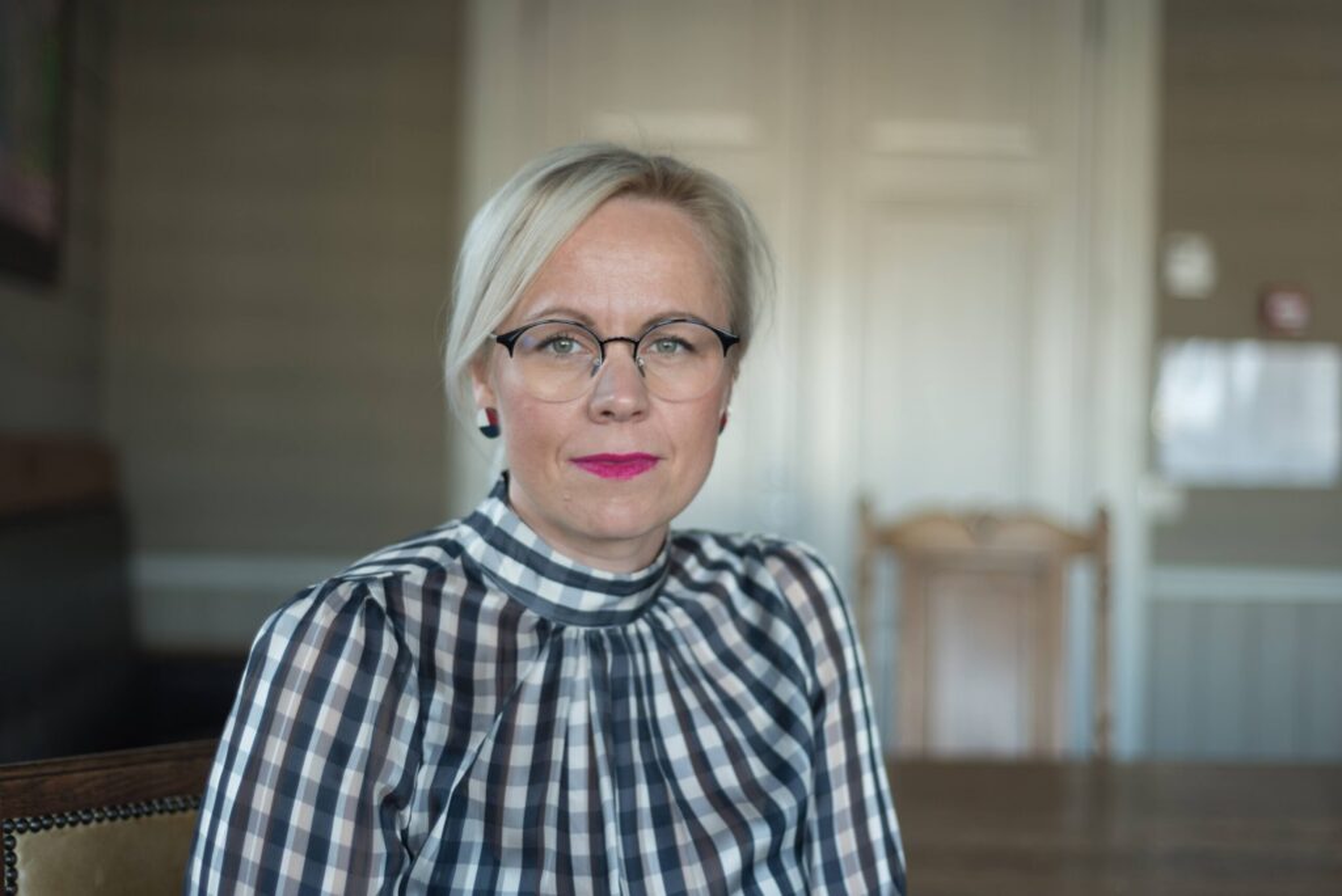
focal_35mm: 55
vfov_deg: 24.8
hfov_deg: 36.4
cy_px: 450
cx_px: 611
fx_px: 2040
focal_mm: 50
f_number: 1.8
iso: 100
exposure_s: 1/80
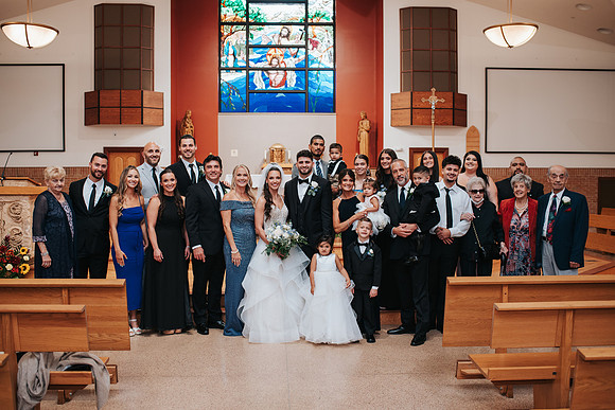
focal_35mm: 36
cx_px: 298
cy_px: 210
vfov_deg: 36.7
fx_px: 618
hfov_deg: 52.9
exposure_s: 1/125
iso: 900
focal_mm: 35
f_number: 2.8
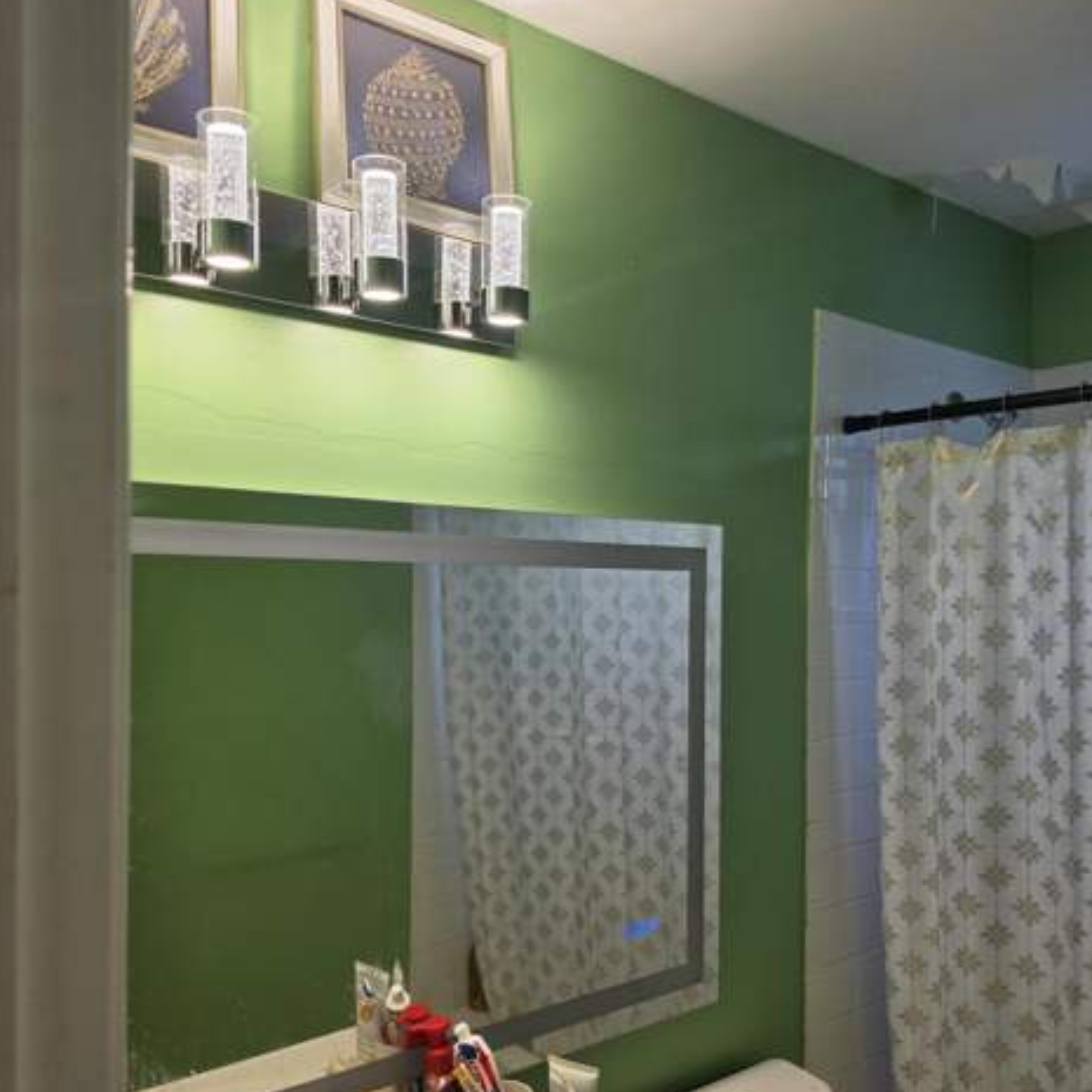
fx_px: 999
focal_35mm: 28
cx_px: 547
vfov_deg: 57.1
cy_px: 611
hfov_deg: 57.3
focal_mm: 6.5
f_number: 1.4
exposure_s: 1/120
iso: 32
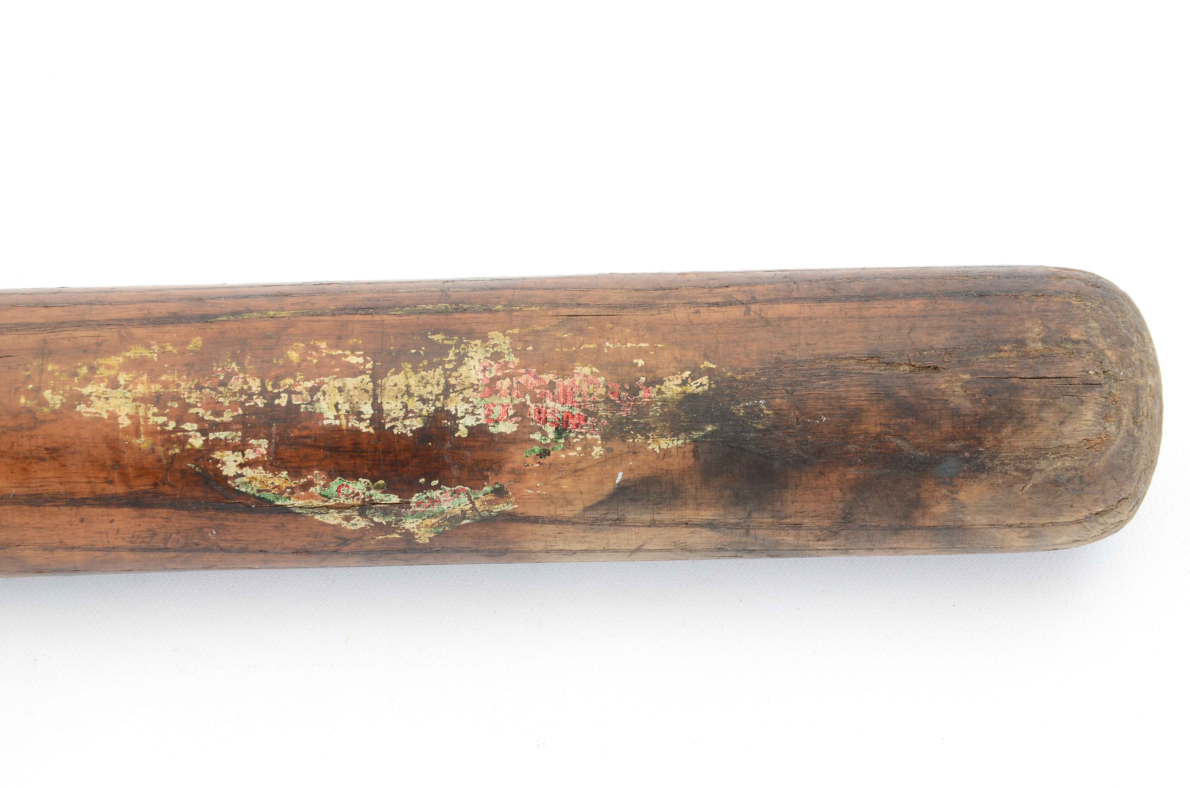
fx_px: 3711
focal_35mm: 112
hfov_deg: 18.2
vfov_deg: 12.1
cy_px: 394
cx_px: 595
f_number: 11
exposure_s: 1/80
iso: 400
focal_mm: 75
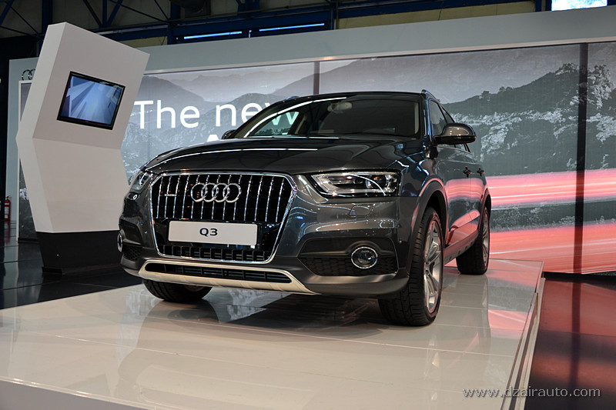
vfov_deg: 40.0
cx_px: 308
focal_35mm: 33
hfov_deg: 57.2
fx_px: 565
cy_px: 205
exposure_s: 1/80
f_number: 4.5
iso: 400
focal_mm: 22
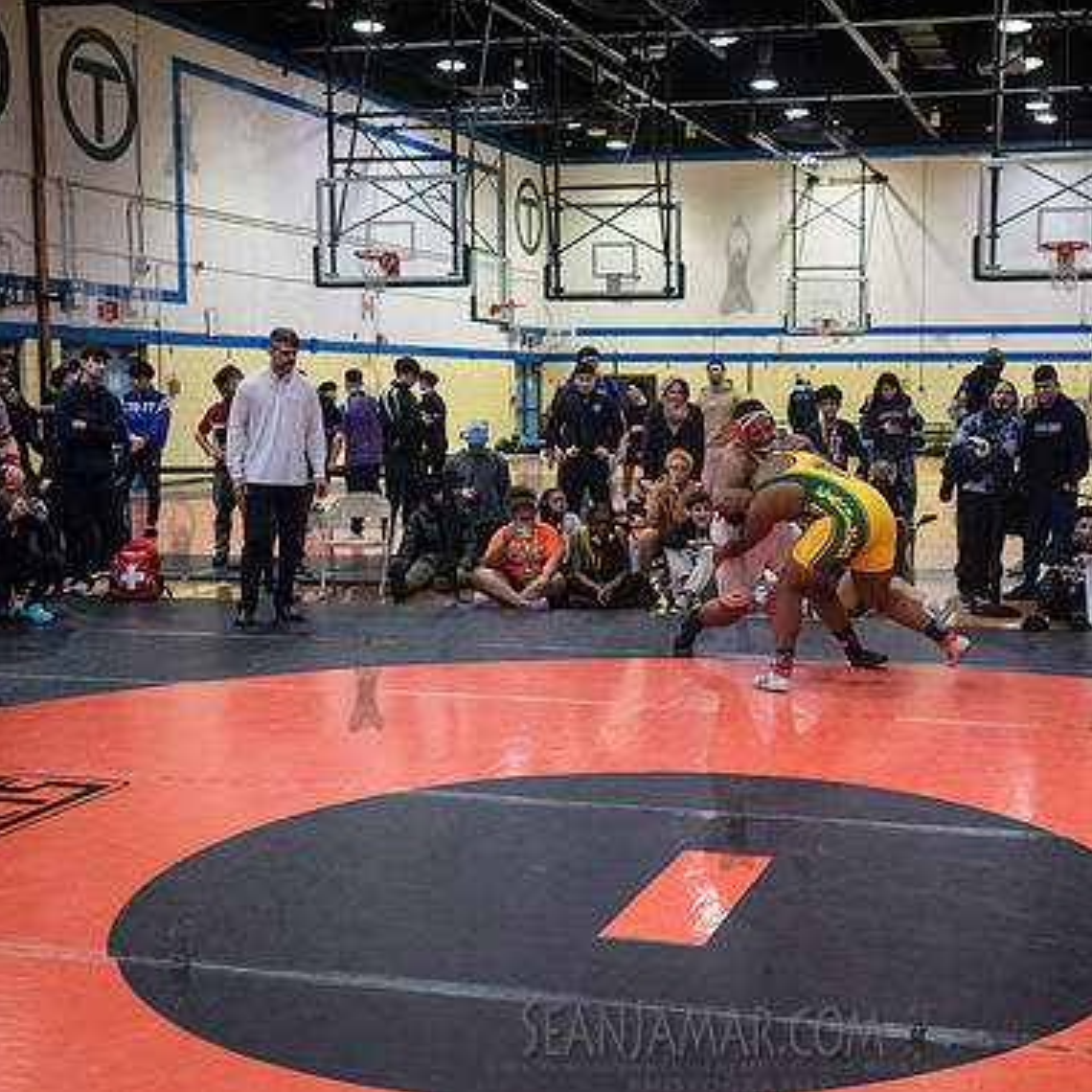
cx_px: 736
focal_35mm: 46
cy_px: 542
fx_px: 1642
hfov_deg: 36.4
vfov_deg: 36.8
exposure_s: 1/400
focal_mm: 35
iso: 8000
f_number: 4
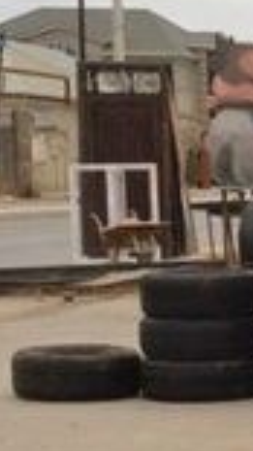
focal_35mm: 154
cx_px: 954
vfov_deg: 13.6
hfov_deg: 6.5
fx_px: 1842
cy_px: 502
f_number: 20
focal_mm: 23
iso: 3200
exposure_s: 1/1600
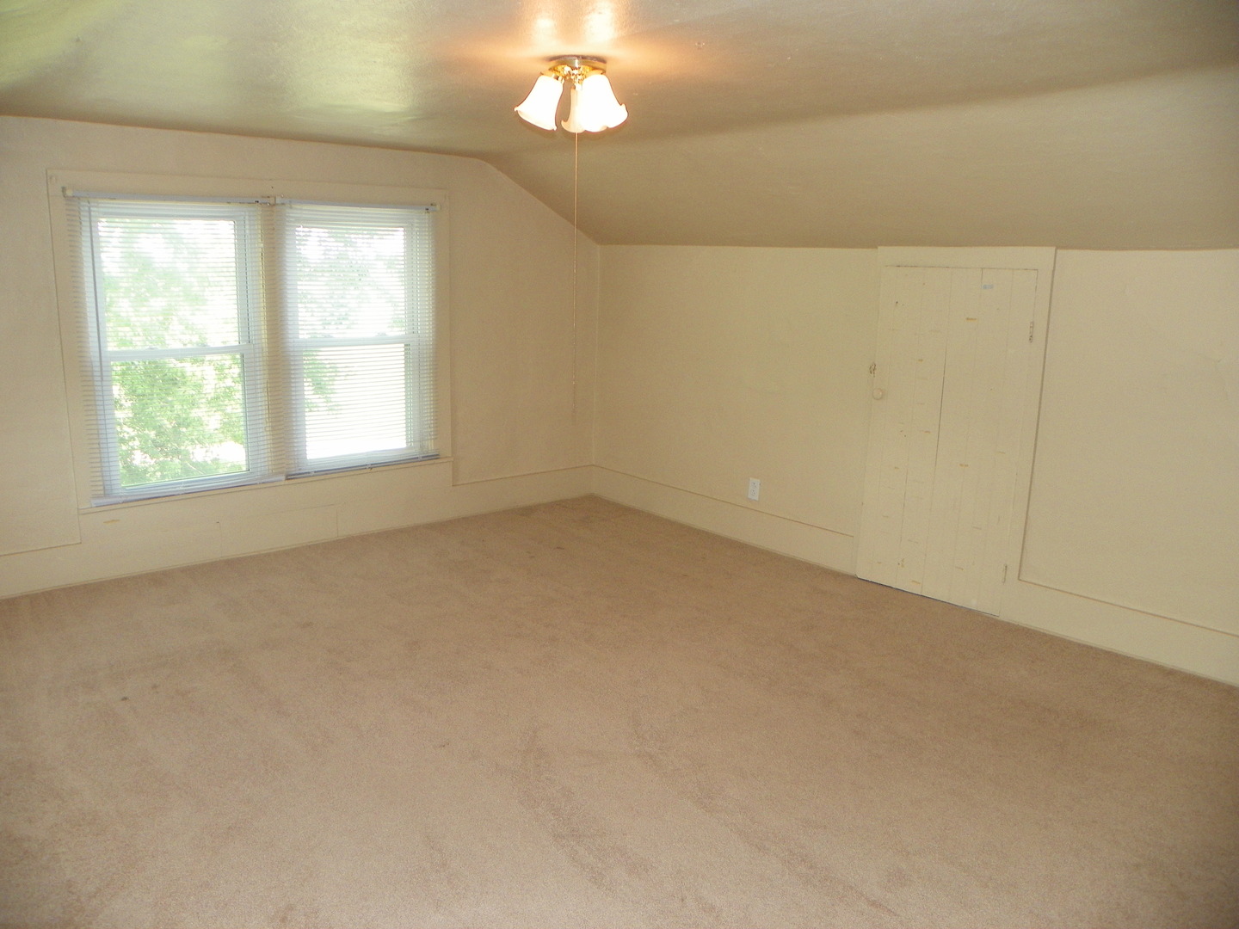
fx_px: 931
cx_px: 620
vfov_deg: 53.1
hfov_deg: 67.3
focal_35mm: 26
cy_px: 464
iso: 80
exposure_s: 1/40
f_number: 2.8
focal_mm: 4.6
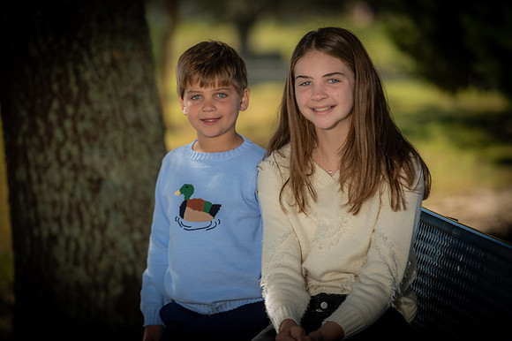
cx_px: 256
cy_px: 170
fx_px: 2487
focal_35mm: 175
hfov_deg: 11.8
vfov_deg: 7.8
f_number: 3.5
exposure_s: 1/250
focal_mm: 175
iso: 50
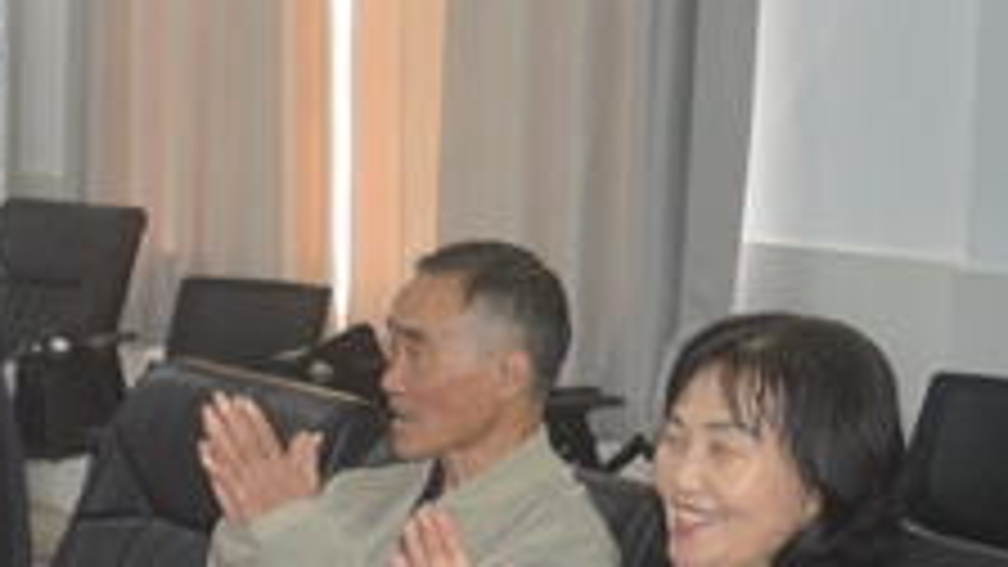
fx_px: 2700
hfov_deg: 18.7
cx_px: -495
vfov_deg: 12.0
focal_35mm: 101
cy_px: 394
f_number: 3.5
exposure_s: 1/60
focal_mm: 18
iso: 720
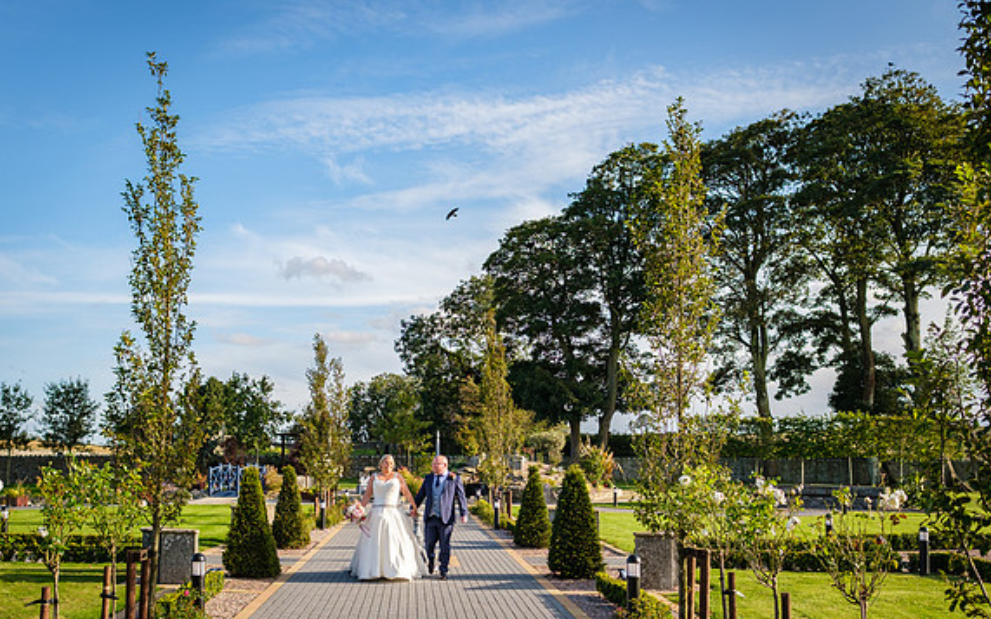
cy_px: 411
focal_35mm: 32
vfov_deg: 39.0
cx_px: 417
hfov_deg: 59.3
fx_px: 864
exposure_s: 1/1000
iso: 200
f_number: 2.8
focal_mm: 16
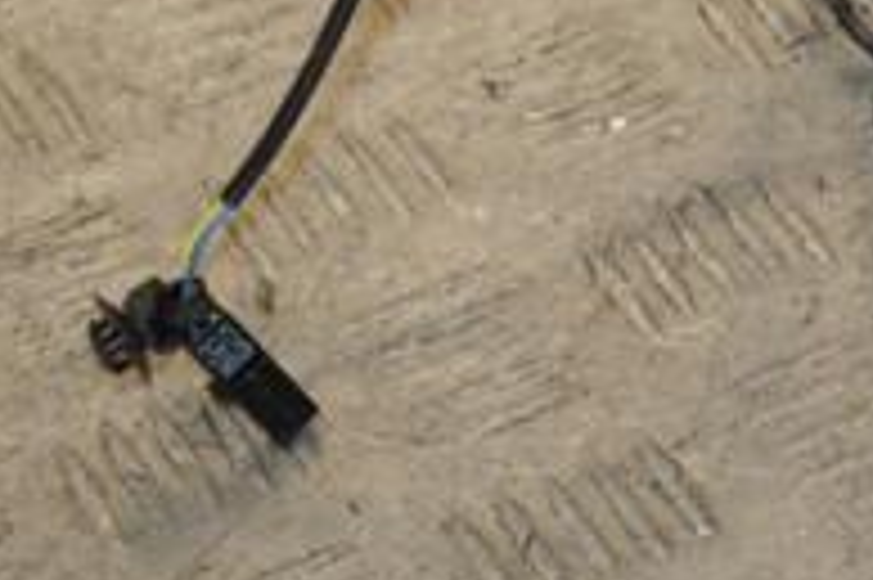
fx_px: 5053
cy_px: 355
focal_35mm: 209
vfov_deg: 6.6
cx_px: 1040
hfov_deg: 9.7
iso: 800
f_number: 7.1
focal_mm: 45
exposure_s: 1/200
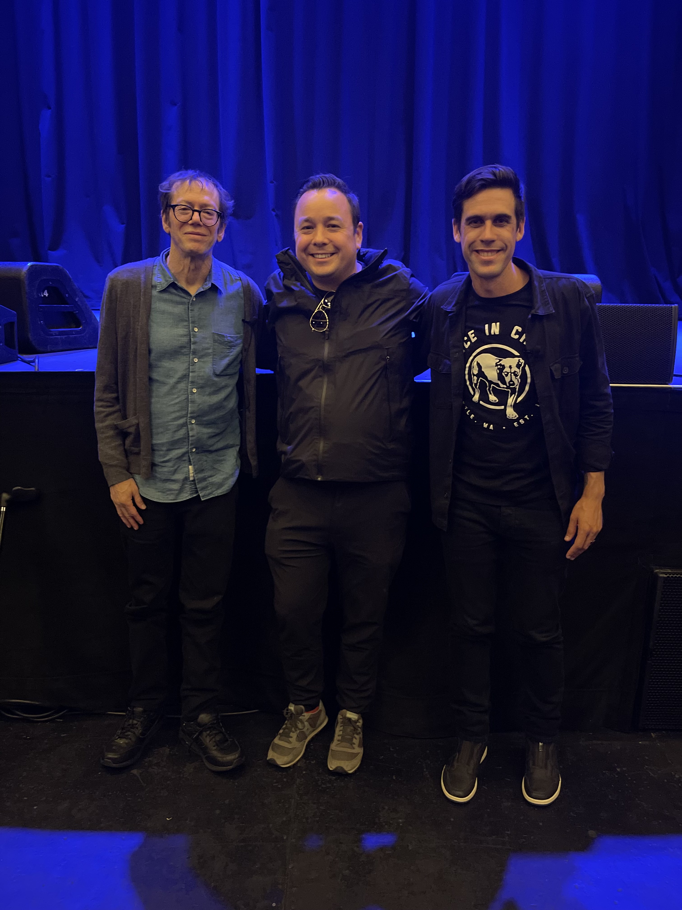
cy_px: 455
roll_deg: -1.0
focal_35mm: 26
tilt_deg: -12.8
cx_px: 341
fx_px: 683
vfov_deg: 67.3
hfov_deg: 53.1
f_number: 1.6
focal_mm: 5.1
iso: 1000
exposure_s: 1/24
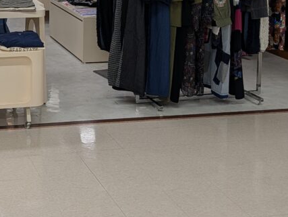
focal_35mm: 72
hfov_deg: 25.7
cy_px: -46
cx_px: 5
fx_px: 600
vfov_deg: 19.3
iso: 18
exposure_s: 1/773
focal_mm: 6.9
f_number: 1.68
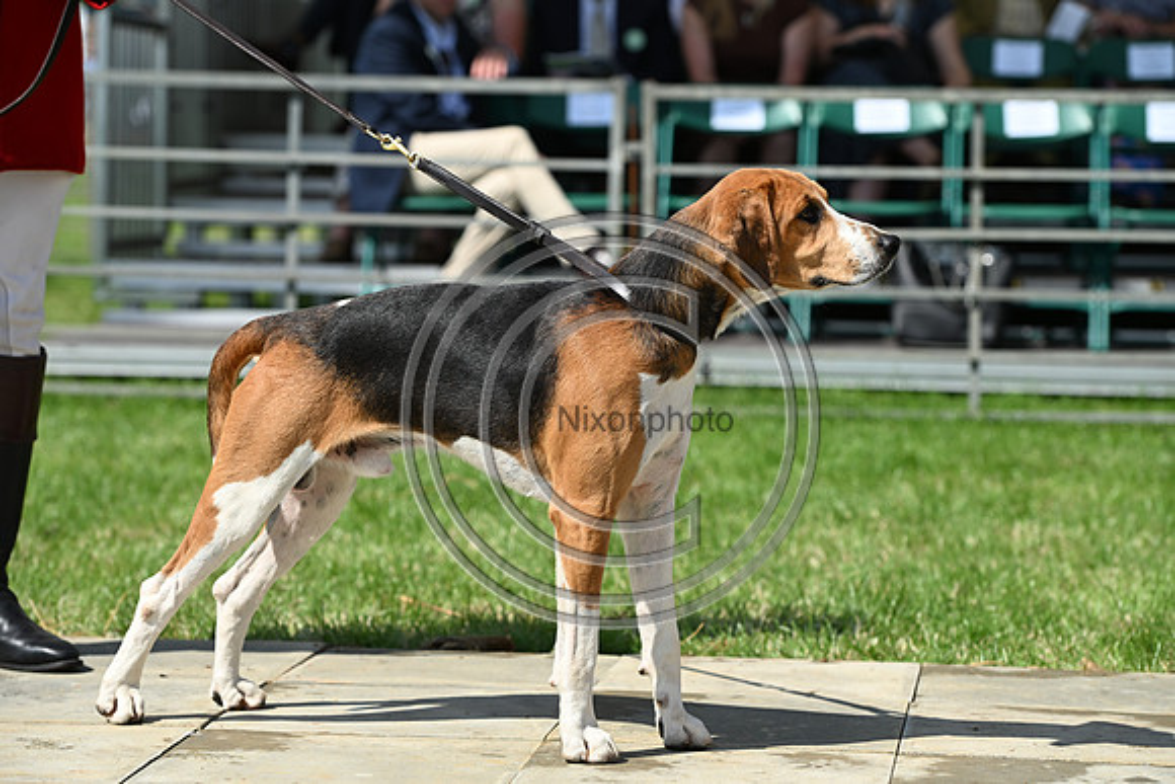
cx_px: 588
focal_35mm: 122
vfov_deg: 11.2
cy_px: 392
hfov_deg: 16.8
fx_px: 3983
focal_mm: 122
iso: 180
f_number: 4.5
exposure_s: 1/1250
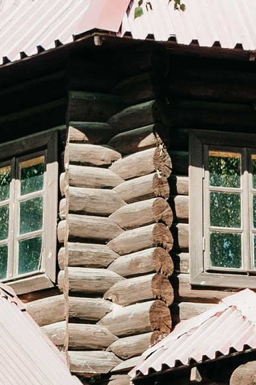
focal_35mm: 180
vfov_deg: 11.4
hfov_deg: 7.4
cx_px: 431
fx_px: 1920
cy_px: 347
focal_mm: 27
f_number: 4.5
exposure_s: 1/400
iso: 160
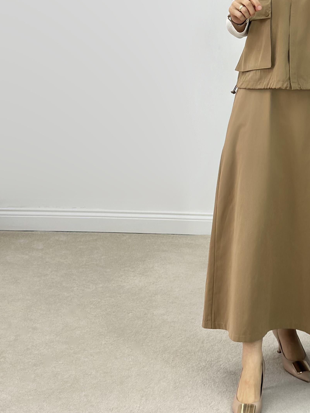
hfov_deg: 16.0
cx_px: 284
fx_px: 1087
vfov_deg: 21.1
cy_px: 45
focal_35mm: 91
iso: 80
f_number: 1.78
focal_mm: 6.86
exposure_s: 1/235
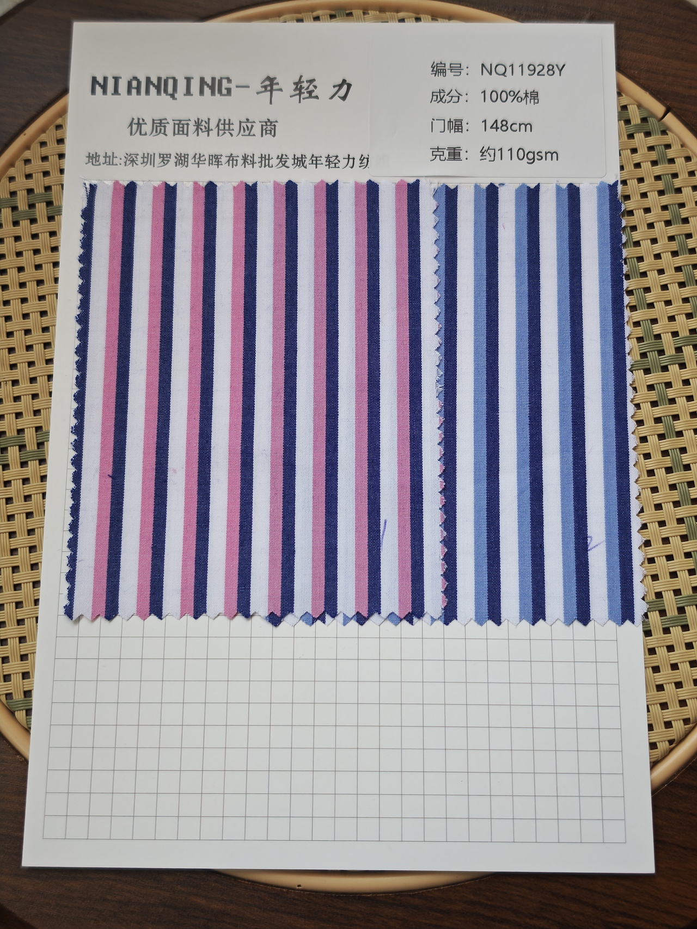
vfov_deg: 40.4
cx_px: 348
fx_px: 1262
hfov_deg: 30.9
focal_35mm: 47
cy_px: 464
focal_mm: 6.68
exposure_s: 1/100
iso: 125
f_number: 1.44
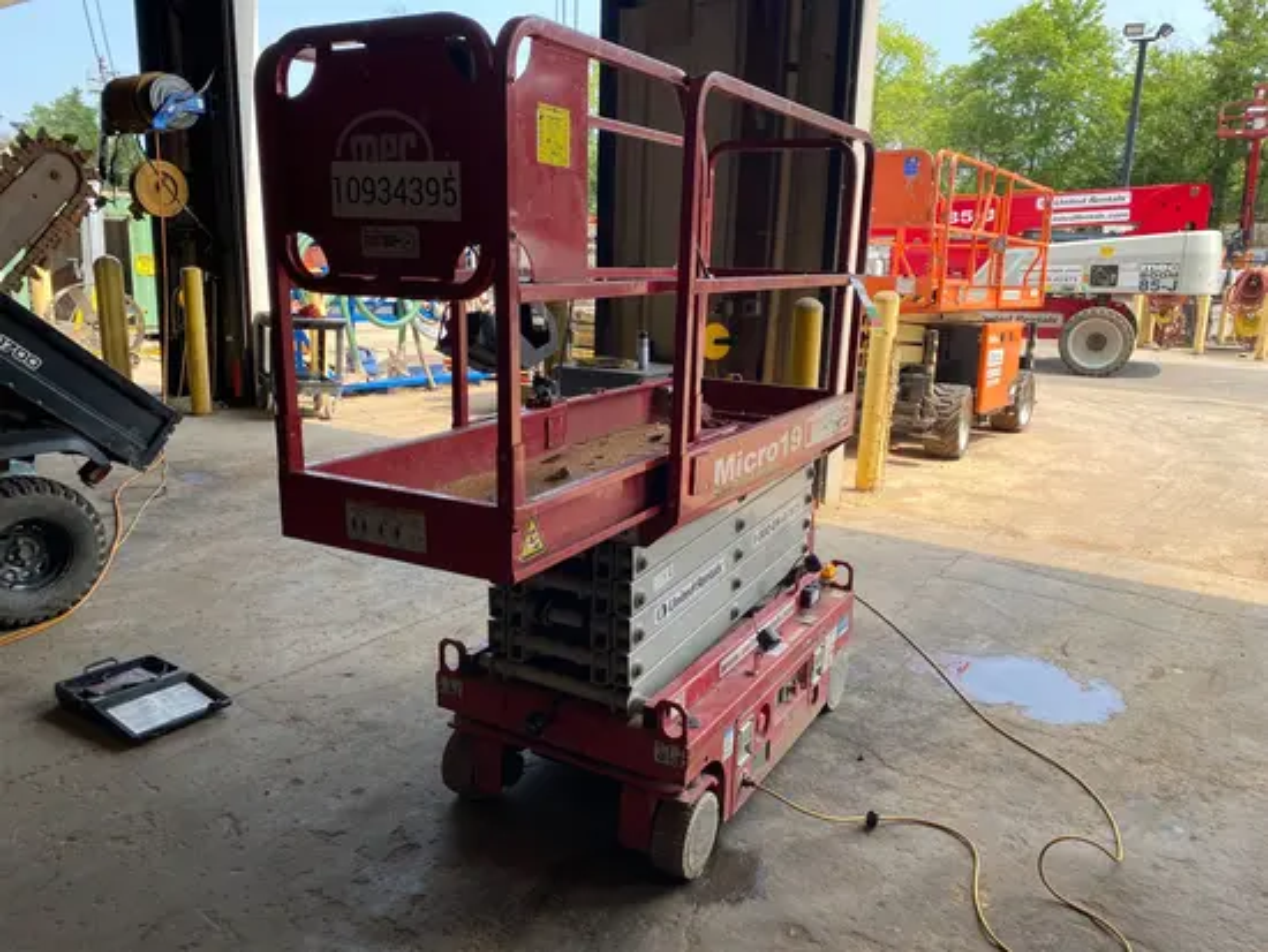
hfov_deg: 67.3
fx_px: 953
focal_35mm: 26
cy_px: 476
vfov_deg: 53.1
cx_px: 634
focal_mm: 4.25
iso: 32
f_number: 1.8
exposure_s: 1/441
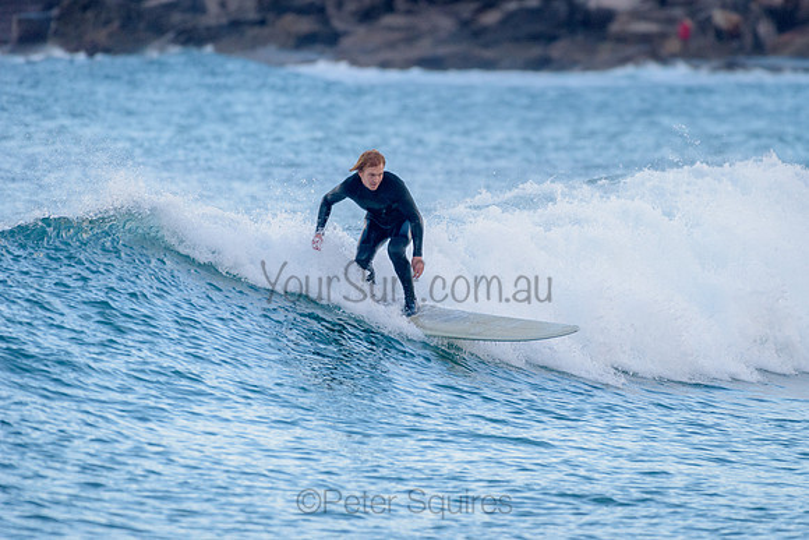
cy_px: 210
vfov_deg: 2.2
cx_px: 495
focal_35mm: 612
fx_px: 13752
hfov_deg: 3.4
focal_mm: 500
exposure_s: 1/800
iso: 640
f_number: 5.6
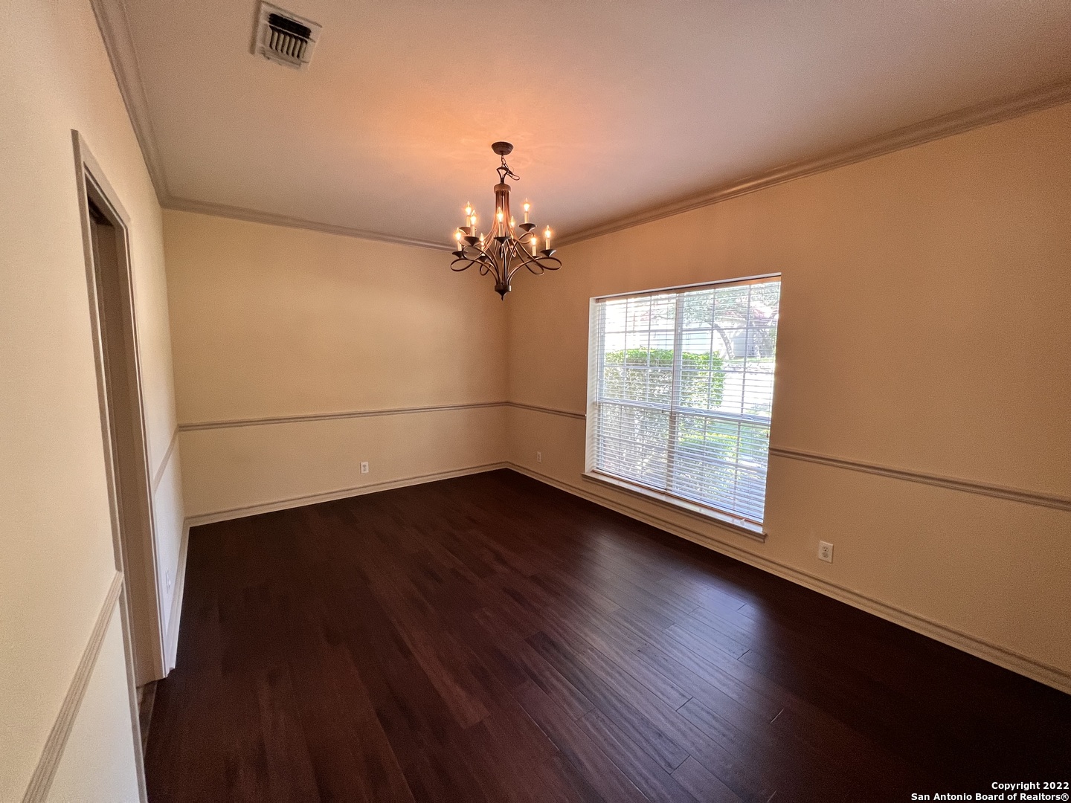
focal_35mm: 13
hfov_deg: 106.2
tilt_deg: -6.8
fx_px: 402
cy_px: 402
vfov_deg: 89.9
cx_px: 536
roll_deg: -0.8
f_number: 1.8
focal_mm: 1.57
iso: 200
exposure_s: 1/120
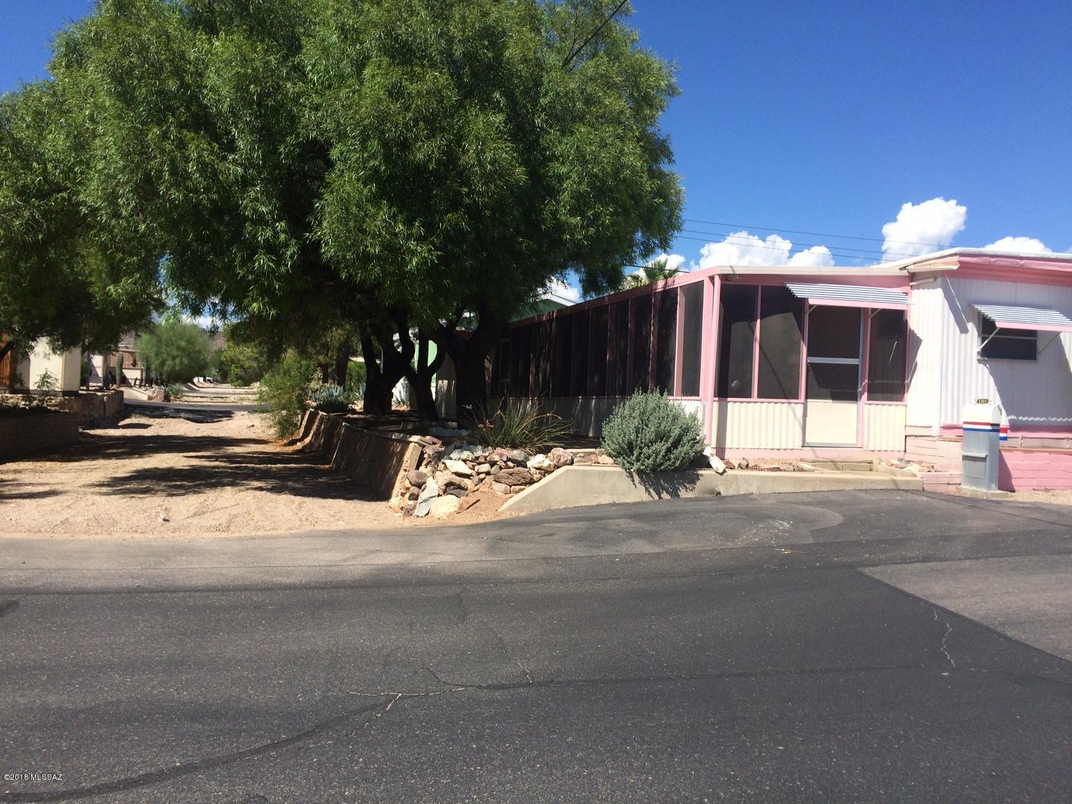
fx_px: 898
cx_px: 536
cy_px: 402
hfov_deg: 61.7
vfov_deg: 48.2
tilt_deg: -1.6
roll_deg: -1.6
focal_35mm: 29
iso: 32
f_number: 2.2
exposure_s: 1/2415
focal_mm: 4.15
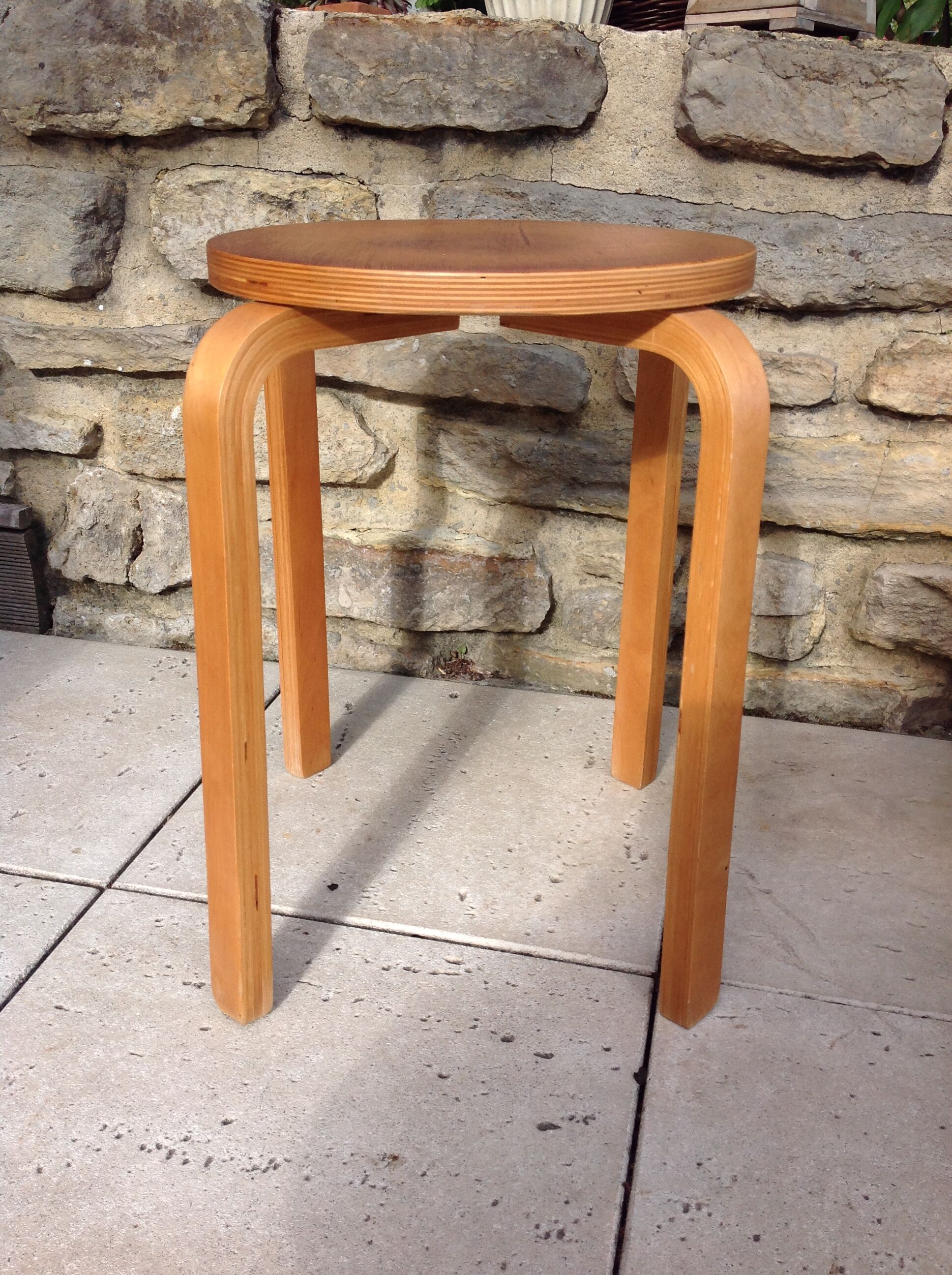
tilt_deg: -24.2
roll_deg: +0.6
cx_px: 476
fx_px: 1287
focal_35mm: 35
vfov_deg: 52.7
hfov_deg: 40.6
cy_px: 638
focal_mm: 4.28
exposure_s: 1/480
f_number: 2.4
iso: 50
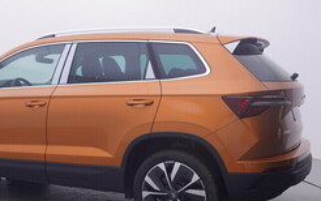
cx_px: 96
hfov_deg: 38.8
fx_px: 448
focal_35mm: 51
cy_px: 102
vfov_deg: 25.3
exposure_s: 1/80
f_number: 5
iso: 200
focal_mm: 15
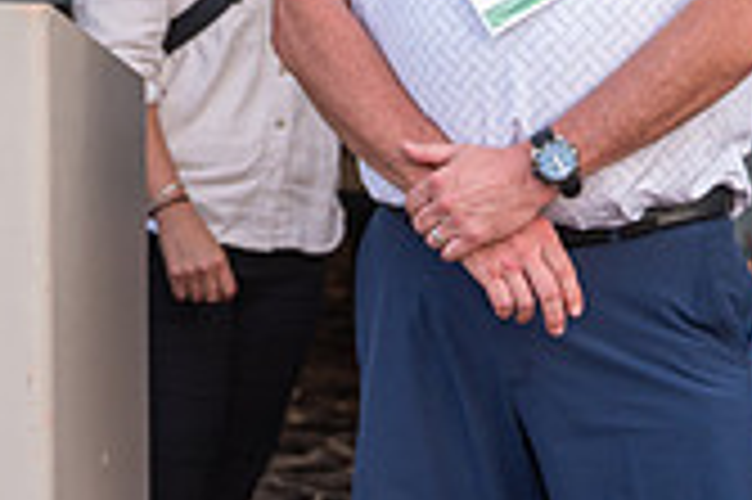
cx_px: 612
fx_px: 3777
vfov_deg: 7.6
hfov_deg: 11.3
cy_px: 117
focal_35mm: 181
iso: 500
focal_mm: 52
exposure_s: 1/400
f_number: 4
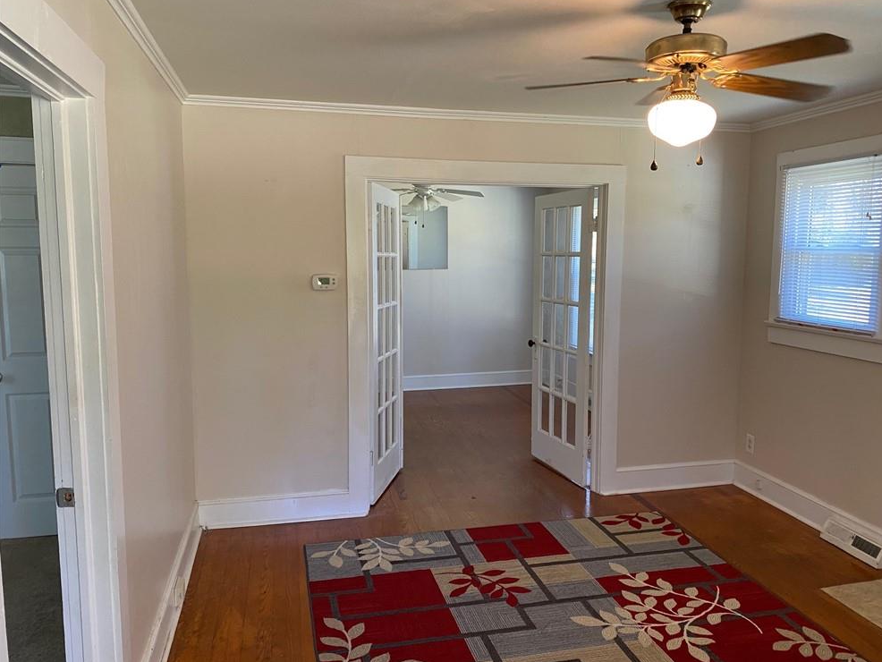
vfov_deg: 51.4
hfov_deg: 65.3
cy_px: 335
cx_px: 456
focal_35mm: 27
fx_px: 688
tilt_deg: -7.3
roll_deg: -1.0
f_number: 1.8
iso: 160
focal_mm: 4.25
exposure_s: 1/60
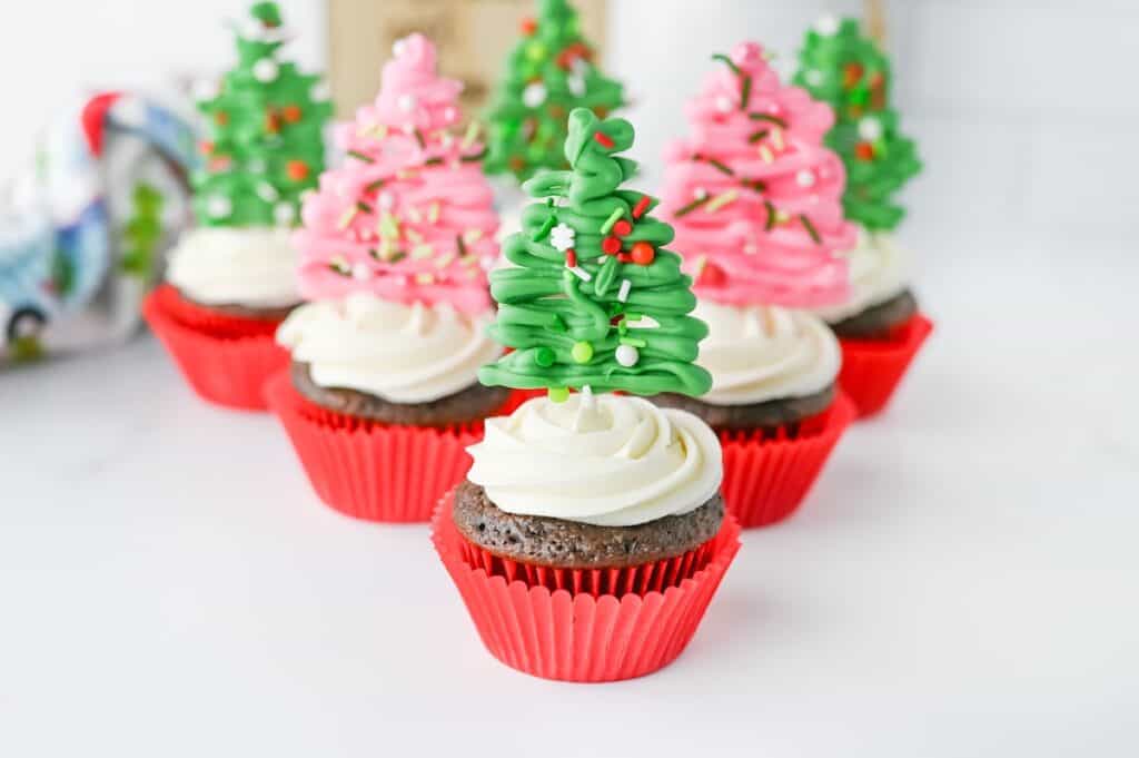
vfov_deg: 26.9
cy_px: 379
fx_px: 1581
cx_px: 570
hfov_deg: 39.6
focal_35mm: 50
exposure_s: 1/100
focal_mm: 50
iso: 140
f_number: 4.5
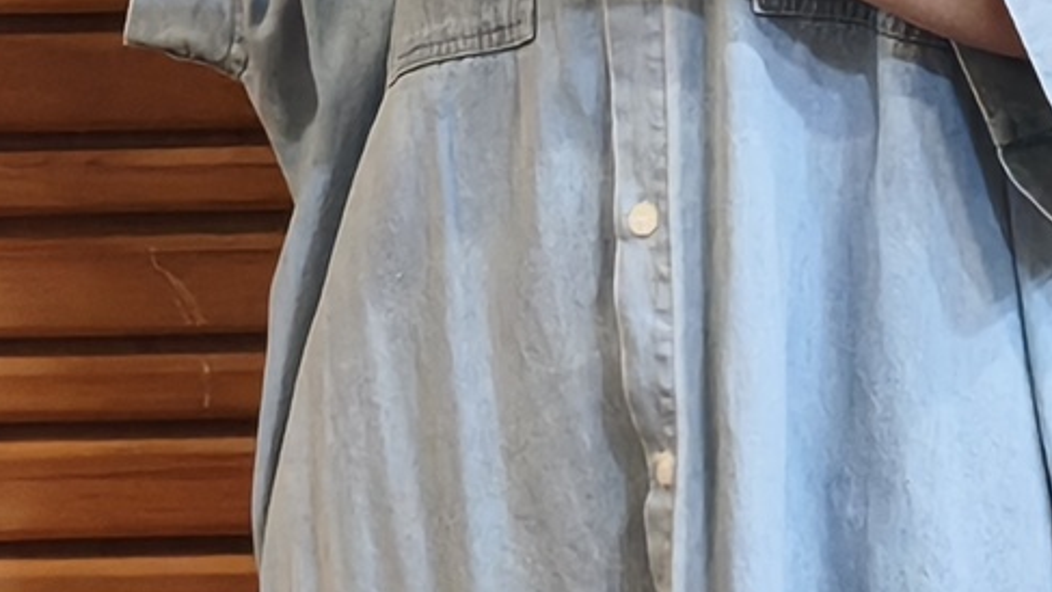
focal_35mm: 292
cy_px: -834
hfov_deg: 7.3
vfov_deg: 4.1
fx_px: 8146
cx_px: -426
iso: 320
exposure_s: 1/60
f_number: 1.62
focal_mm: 6.45
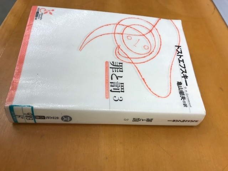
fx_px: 184
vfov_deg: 49.7
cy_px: 86
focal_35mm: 28
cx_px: 114
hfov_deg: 63.4
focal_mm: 3.99
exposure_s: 1/60
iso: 20
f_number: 1.8
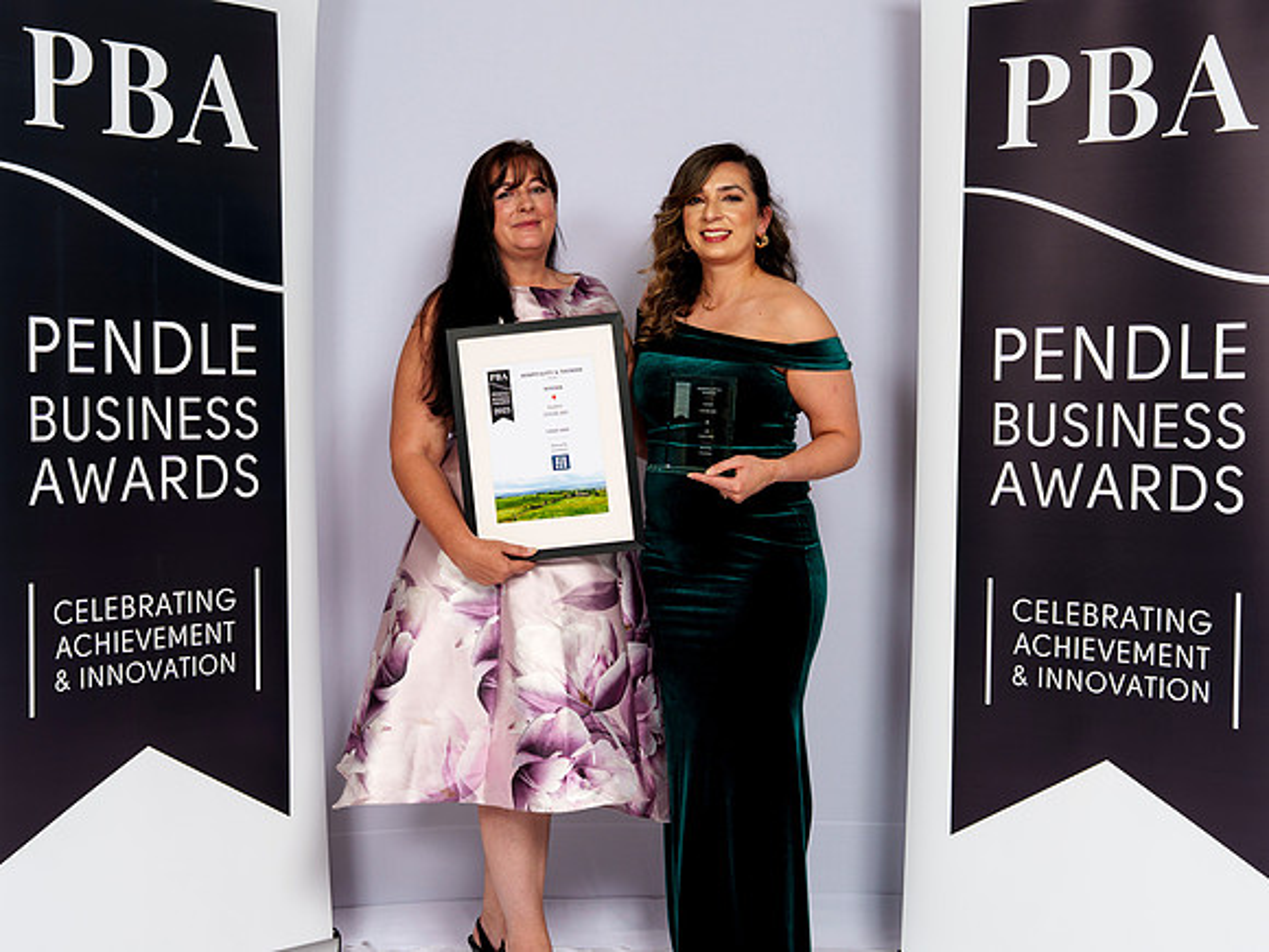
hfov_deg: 35.8
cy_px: 446
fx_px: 1962
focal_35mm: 54
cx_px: 638
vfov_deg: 27.3
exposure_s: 1/125
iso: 100
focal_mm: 43
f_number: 8
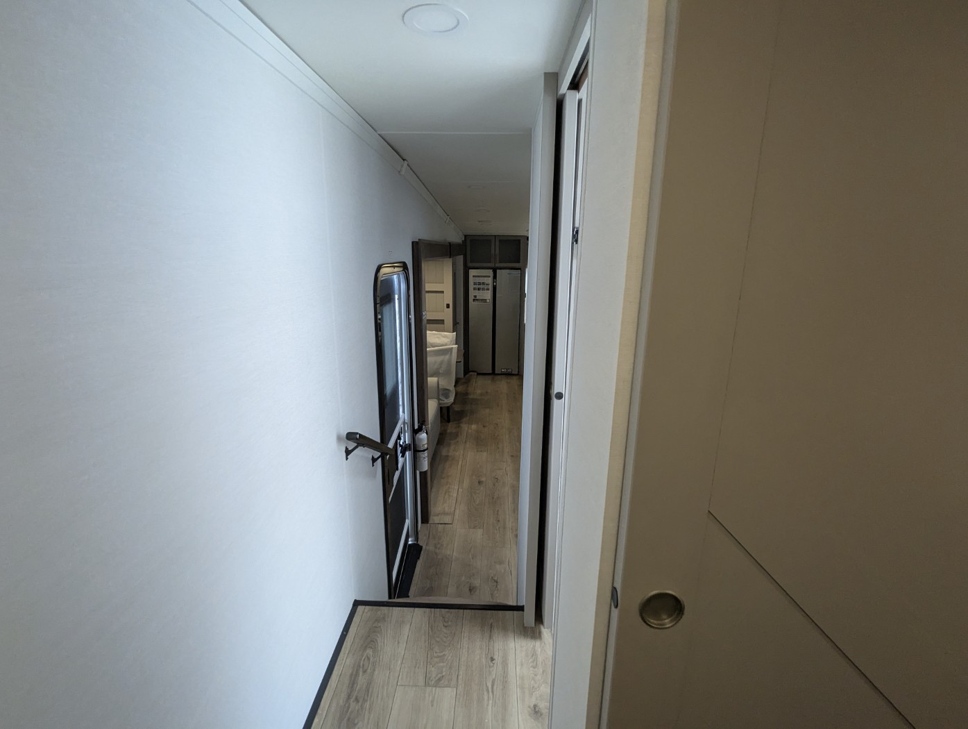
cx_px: 484
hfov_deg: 94.4
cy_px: 364
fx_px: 448
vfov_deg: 78.2
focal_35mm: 16
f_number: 2.2
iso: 435
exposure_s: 1/129
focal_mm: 2.35
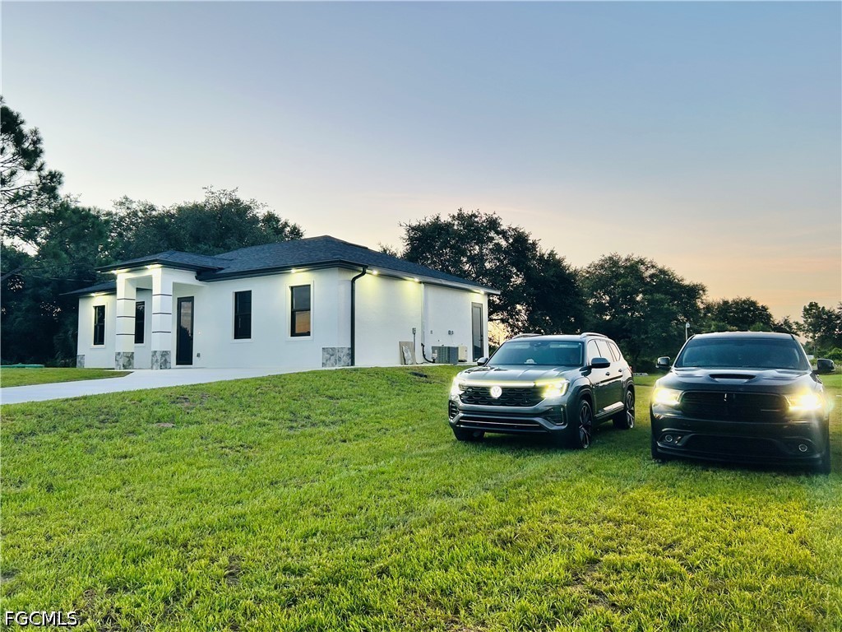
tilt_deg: +4.2
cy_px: 316
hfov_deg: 67.3
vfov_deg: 53.1
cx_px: 421
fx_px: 632
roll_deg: +0.9
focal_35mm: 26
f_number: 1.5
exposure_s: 1/81
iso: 64
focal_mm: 5.7
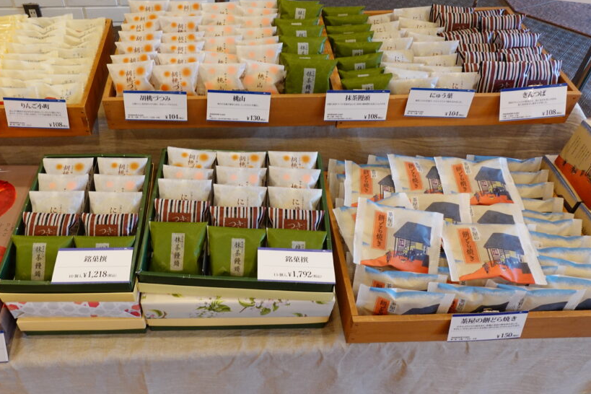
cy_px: 150
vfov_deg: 43.3
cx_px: 223
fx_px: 492
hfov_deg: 61.1
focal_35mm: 30
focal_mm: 8.8
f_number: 6.3
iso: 640
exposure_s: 1/30
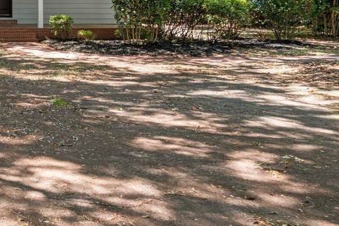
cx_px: -92
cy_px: -9
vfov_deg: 24.1
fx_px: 502
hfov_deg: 30.3
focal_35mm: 53
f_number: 8
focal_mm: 20.5
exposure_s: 1/60
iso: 400
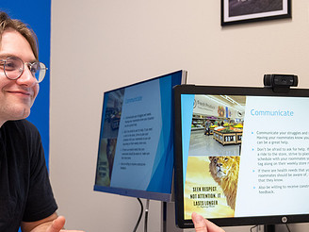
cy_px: 145
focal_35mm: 63
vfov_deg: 23.2
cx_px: 160
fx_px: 562
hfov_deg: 30.7
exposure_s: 1/200
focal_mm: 37
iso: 1600
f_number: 4
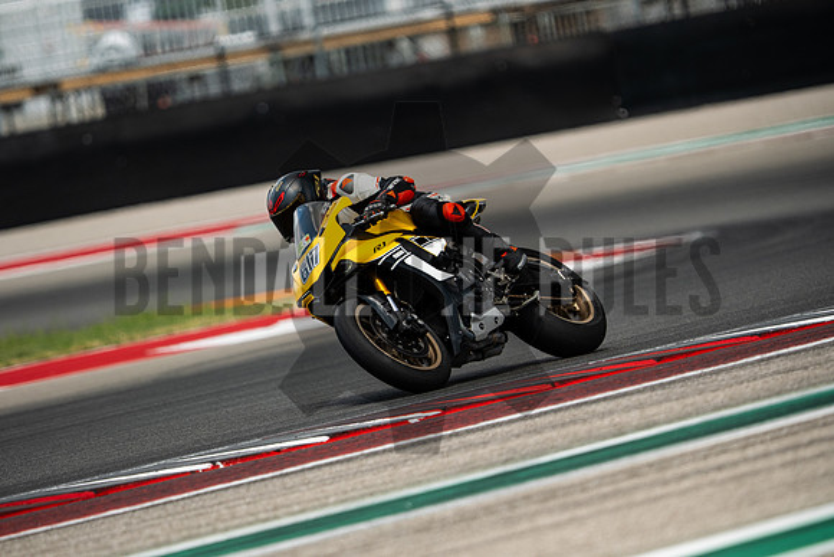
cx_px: 417
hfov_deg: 4.9
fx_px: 9732
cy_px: 278
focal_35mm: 420
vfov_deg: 3.3
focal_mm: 280
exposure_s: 1/2500
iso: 320
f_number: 2.8
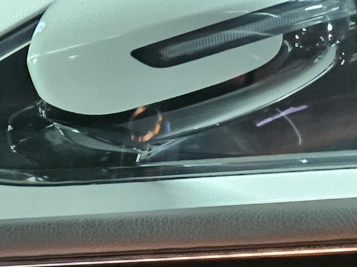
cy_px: 574
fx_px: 1104
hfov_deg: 17.7
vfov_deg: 12.0
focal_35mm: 107
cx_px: -35
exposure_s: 1/15
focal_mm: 5.4
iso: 1600
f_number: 1.8
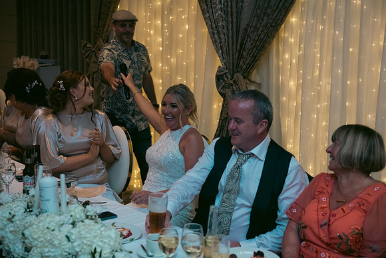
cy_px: 129
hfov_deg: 36.2
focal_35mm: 55
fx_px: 590
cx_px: 193
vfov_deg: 24.6
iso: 800
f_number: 3.5
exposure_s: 1/160
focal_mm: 55
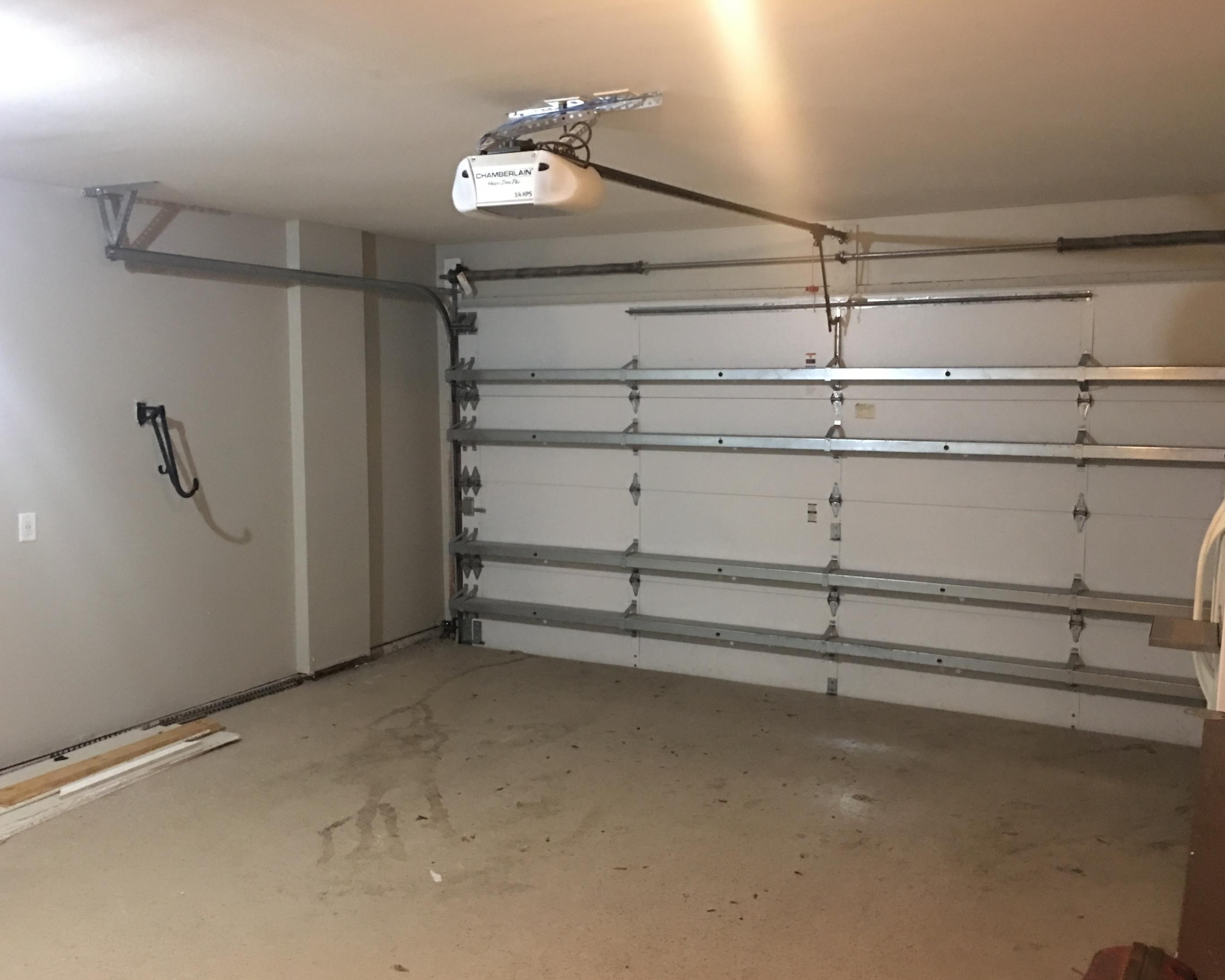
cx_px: 629
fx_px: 1124
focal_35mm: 31
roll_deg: -0.3
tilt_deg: -3.9
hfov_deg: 57.2
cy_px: 495
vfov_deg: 47.1
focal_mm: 4.15
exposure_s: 1/4
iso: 80
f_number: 2.2
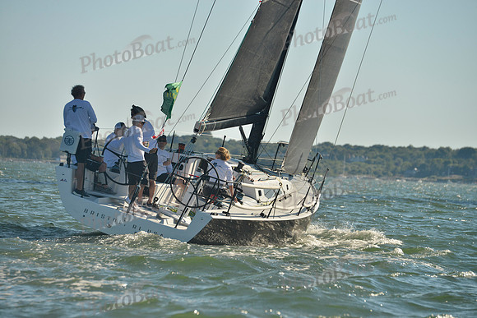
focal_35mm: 190
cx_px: 238
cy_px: 159
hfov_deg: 10.8
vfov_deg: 7.2
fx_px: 2518
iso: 400
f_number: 7.1
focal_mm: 190
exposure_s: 1/1250
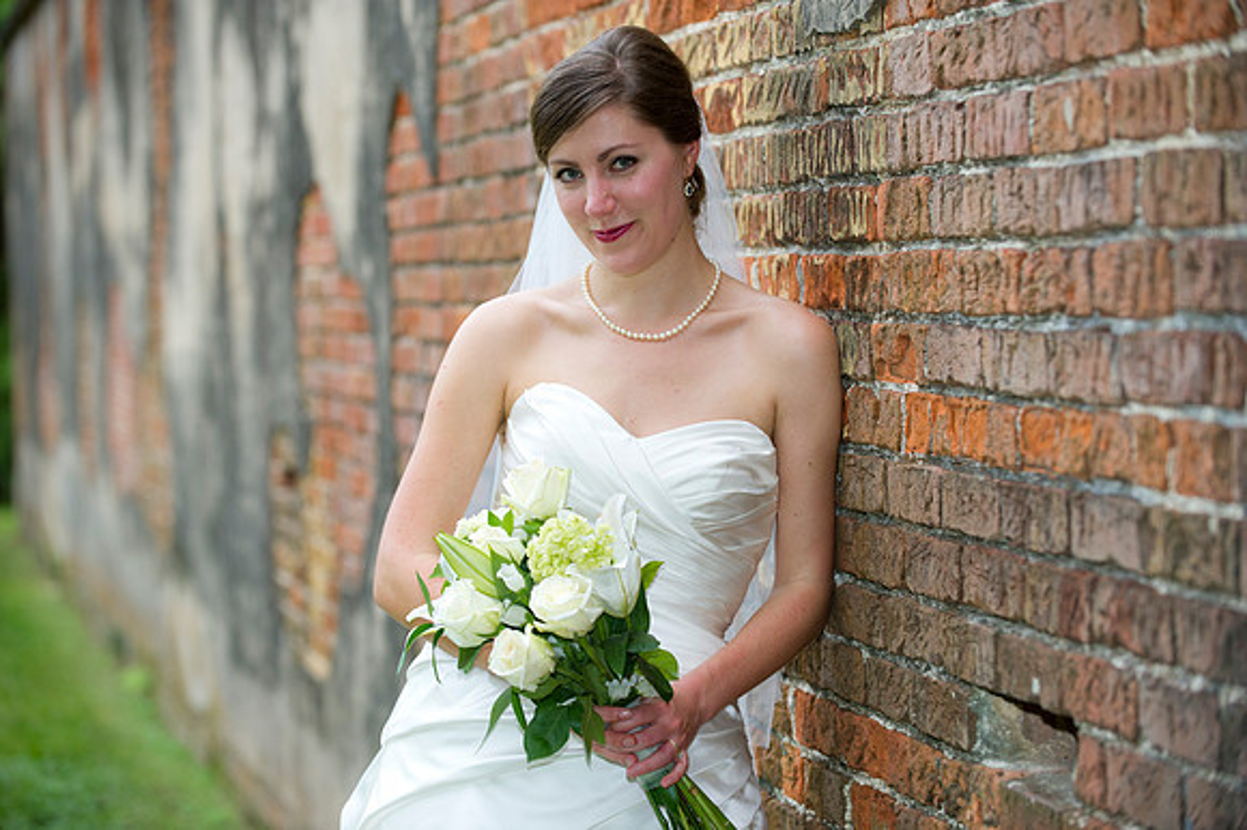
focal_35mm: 105
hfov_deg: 19.5
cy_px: 415
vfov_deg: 13.0
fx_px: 3635
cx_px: 624
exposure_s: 1/250
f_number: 3.2
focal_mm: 105
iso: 400
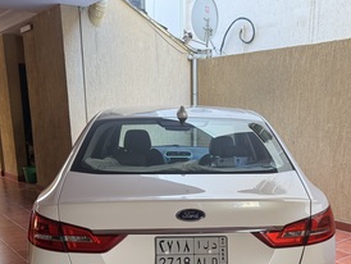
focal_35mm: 40
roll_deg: -1.3
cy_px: 217
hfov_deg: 46.3
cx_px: 221
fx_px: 406
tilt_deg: -14.5
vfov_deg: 34.7
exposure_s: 1/120
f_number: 1.78
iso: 200
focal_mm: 6.76
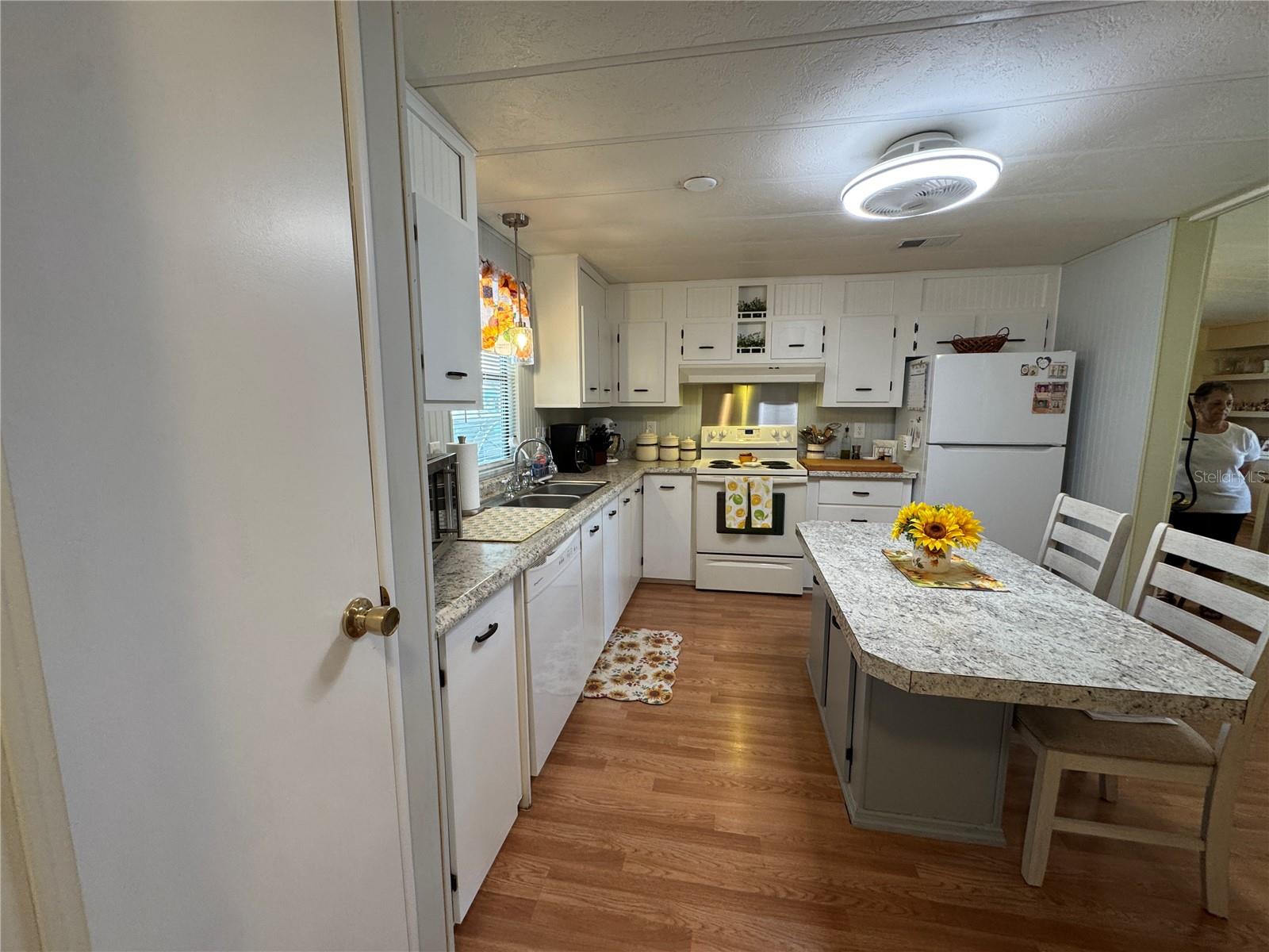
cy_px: 476
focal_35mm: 14
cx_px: 634
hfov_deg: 102.1
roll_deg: -0.4
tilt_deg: -8.8
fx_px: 513
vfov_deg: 85.7
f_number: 2.2
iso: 200
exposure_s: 1/60
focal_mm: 2.22
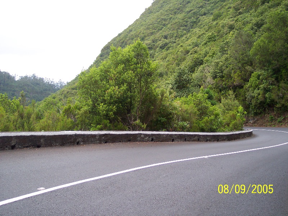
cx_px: 144
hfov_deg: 49.0
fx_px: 316
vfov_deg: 37.7
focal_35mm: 38
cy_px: 108
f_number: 2.8
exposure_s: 1/250
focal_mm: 8
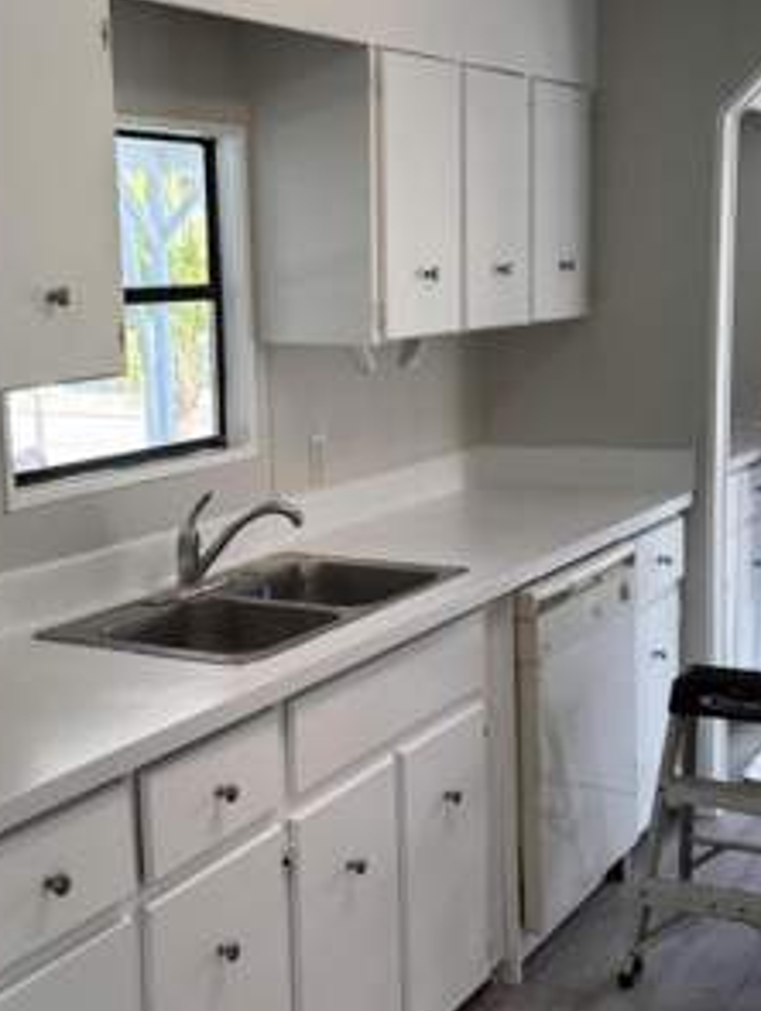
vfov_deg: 36.8
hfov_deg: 28.1
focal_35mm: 52
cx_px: 333
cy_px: 490
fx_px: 1521
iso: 80
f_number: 1.78
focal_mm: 6.76
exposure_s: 1/202
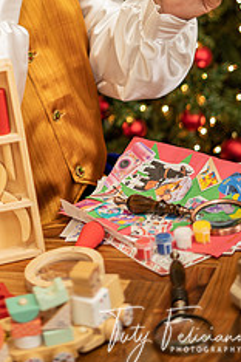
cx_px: 34
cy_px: 37
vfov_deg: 20.8
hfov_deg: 14.1
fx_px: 964
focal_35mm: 96
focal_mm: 50
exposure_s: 1/80
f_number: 1.8
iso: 200
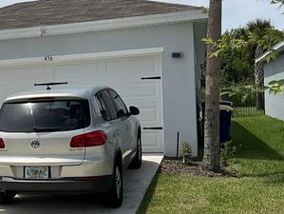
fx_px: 509
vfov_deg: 23.7
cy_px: 116
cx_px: 15
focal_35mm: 62
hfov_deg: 29.5
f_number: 1.8
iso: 25
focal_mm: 3
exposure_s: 1/4065
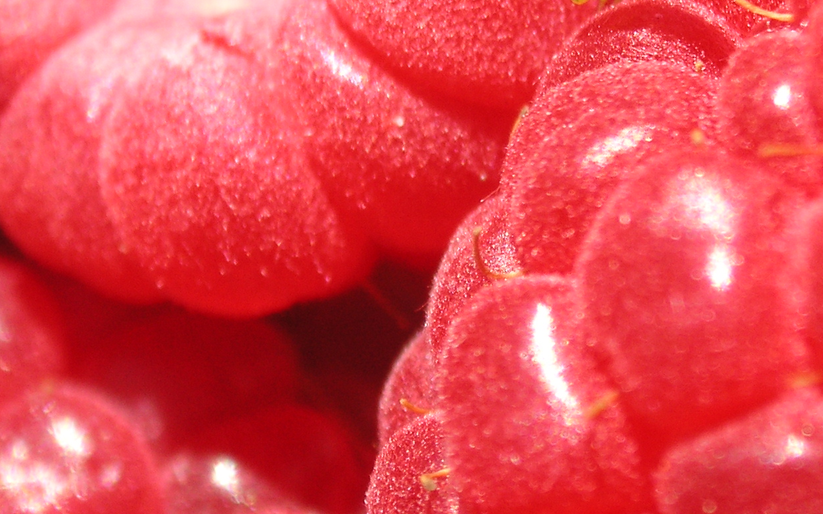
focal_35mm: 192
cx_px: 612
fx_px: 4306
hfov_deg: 10.9
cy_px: -45
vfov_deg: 6.8
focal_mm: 14.6
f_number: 4.7
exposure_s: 1/250
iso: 50
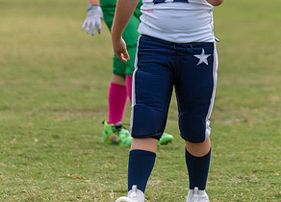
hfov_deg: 4.0
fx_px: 4064
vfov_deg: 2.8
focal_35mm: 508
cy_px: -31
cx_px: 163
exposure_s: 1/1250
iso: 250
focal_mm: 200
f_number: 3.5
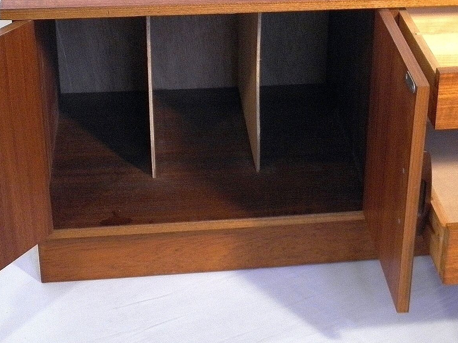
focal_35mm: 75
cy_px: 48
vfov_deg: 19.3
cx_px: 346
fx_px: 992
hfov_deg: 25.7
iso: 200
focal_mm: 6.2
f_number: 3.7
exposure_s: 1/20
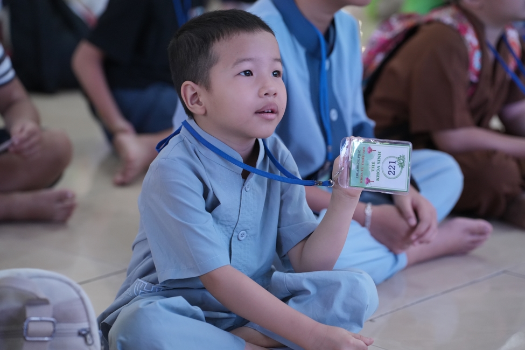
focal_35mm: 94
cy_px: 175
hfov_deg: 21.7
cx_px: 262
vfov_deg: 14.6
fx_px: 1371
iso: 4000
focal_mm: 94
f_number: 3.2
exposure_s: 1/320
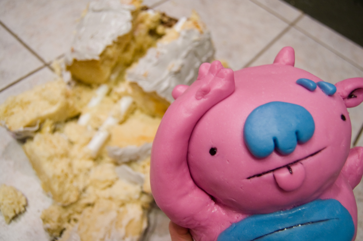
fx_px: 302
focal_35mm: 30
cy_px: 120
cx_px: 182
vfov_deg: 43.5
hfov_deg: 62.0
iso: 400
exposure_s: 1/10
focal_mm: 20
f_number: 4
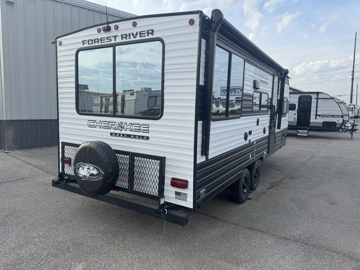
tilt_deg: -4.1
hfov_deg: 71.6
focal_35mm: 24
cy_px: 135
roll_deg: -1.5
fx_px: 250
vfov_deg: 56.8
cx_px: 180
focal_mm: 6.76
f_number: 1.78
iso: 80
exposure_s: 1/2252
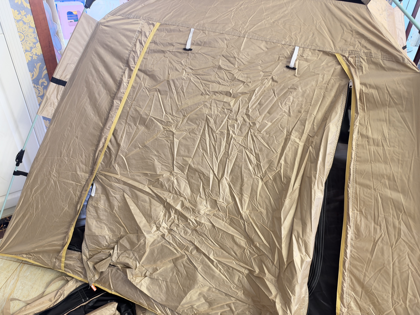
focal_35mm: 24
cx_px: 210
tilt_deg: -34.1
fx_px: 291
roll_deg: -2.5
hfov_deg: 71.6
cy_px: 158
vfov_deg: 56.8
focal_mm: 6.93
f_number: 1.48
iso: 500
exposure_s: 1/25
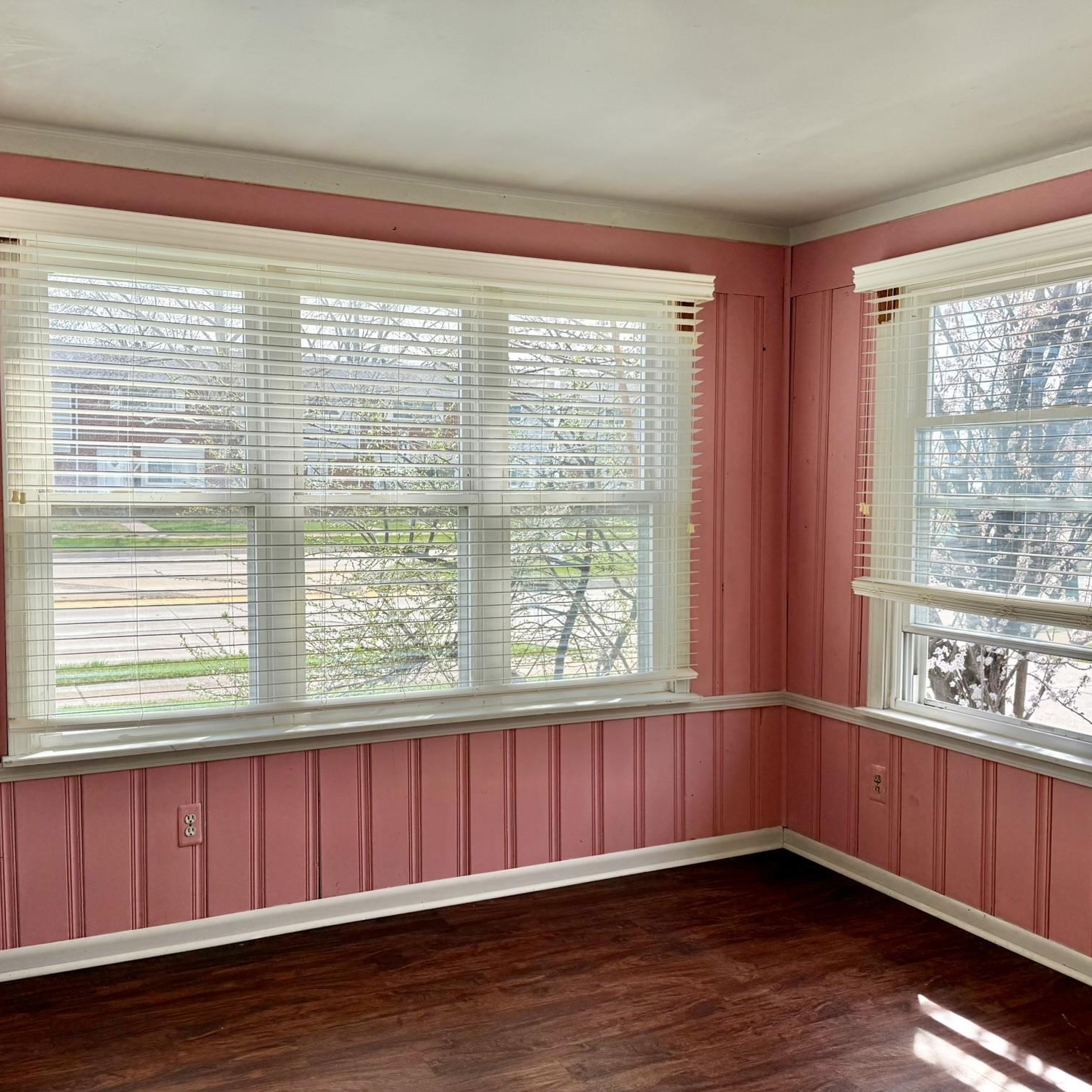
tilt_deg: -3.4
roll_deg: -0.4
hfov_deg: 55.1
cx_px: 418
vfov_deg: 55.6
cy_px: 553
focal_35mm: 29
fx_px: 1035
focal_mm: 6.76
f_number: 1.78
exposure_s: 1/1046
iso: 80
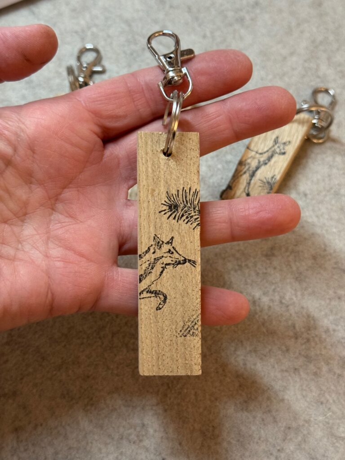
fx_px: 638
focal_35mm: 48
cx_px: 172
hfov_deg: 30.3
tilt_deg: -65.7
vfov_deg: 39.7
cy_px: 230
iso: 250
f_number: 1.78
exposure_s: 1/50
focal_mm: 6.76
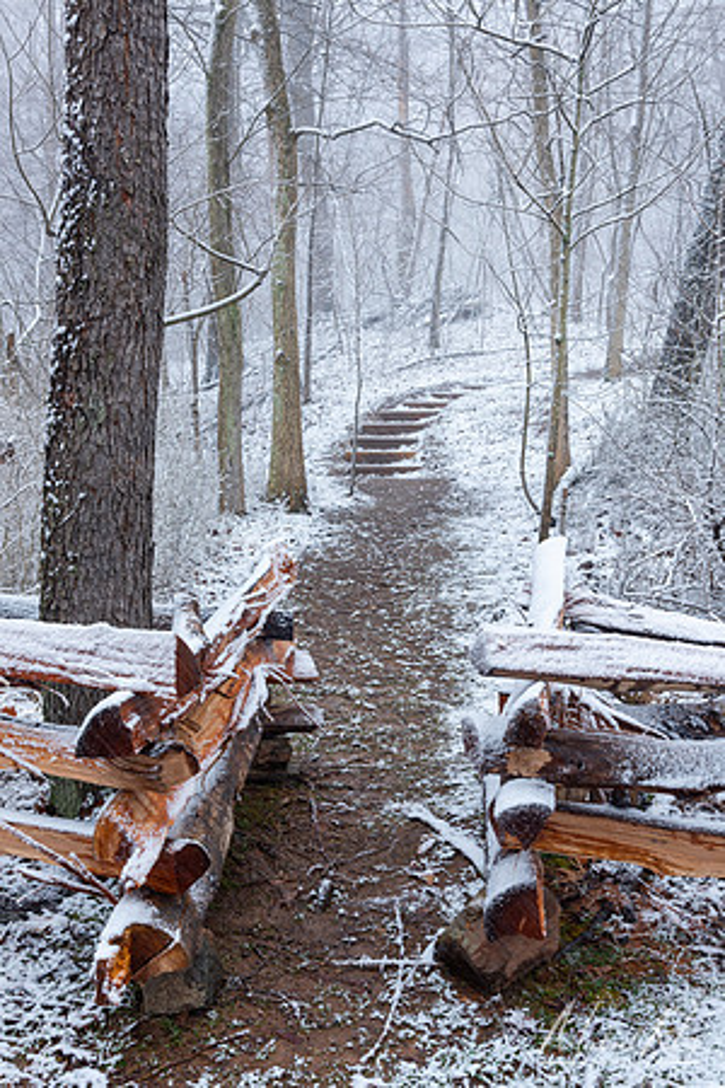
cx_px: 362
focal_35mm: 44
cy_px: 544
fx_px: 1329
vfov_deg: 44.5
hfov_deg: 30.5
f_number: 11
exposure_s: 1/15
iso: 100
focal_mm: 44
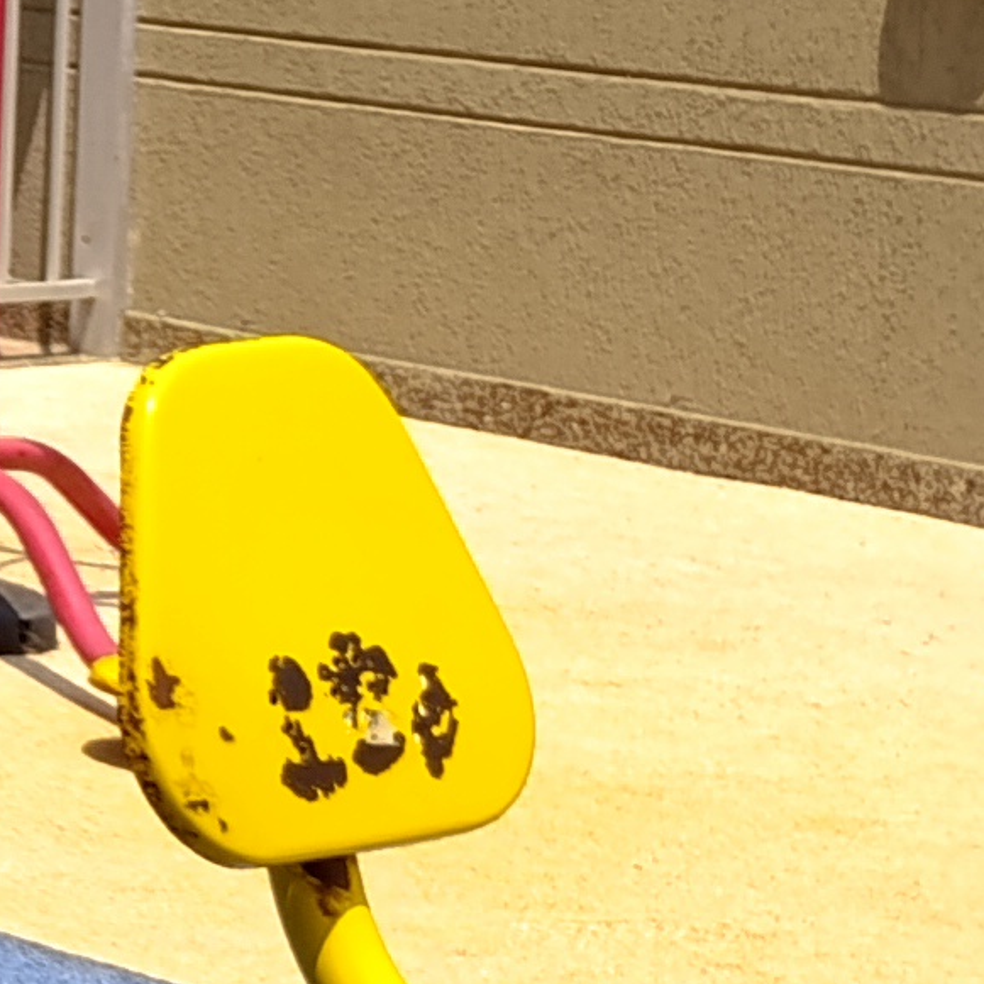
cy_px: -225
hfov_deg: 8.7
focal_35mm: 143
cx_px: -2430
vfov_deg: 11.9
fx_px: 4599
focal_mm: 6.14
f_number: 1.6
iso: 50
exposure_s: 1/784
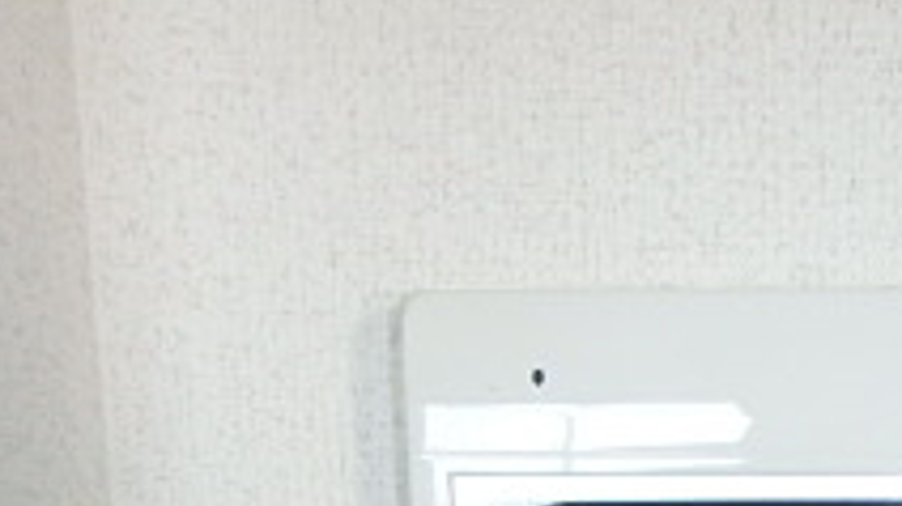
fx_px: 1649
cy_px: 961
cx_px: 864
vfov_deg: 14.8
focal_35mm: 69
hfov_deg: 29.0
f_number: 3.5
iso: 200
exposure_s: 1/40
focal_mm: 3.7
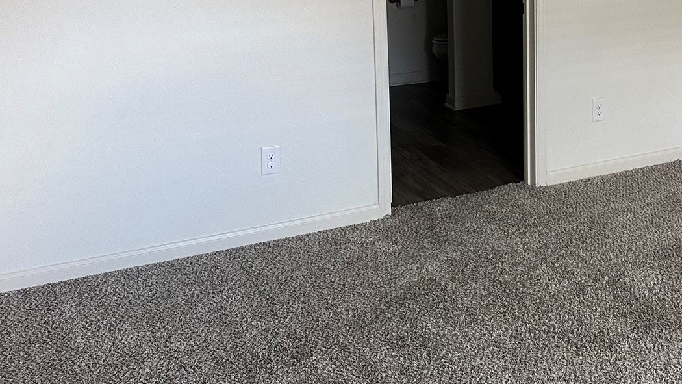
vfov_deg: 22.9
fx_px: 922
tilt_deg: -9.5
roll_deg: -0.8
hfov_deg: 38.7
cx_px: 563
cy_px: 39
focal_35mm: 51
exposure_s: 1/60
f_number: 1.78
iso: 250
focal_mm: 6.86
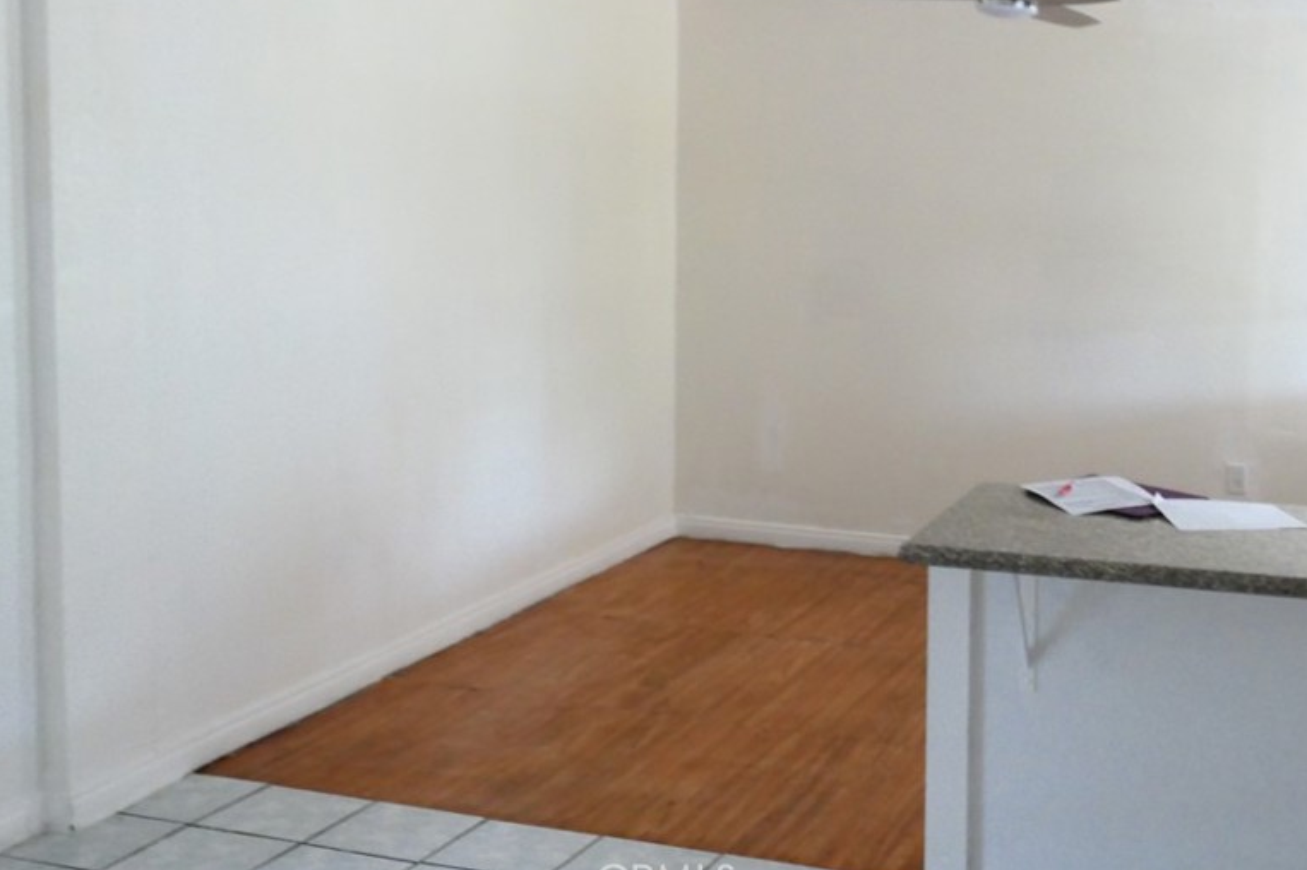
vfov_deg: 28.5
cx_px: 860
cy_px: 319
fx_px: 1706
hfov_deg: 41.4
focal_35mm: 47
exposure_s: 1/80
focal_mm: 12.8
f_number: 3.2
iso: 1250
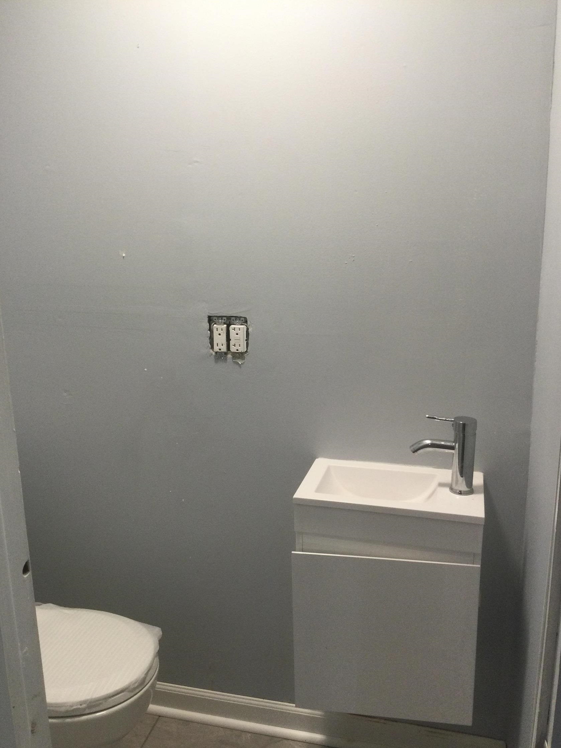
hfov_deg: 44.2
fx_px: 691
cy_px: 385
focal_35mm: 32
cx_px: 284
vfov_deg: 56.8
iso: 50
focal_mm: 3.3
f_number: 2.4
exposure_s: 1/30
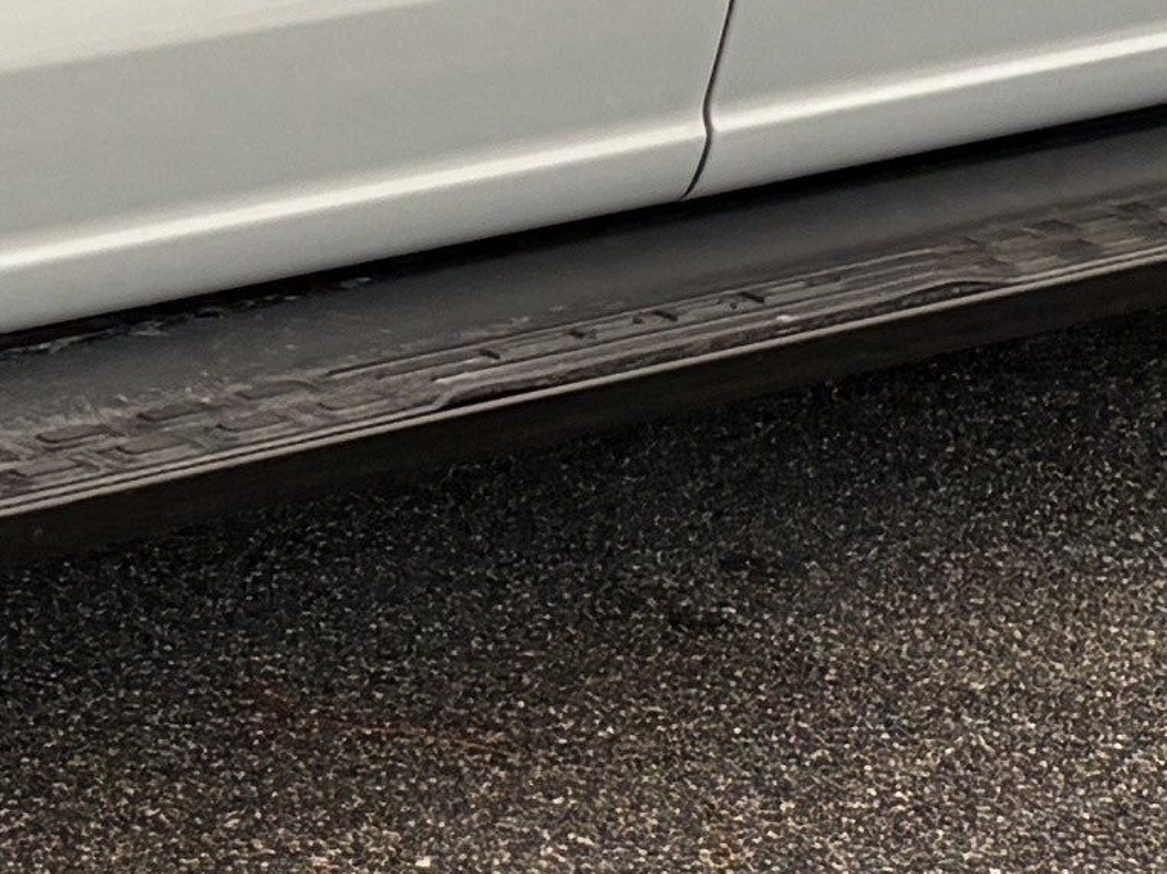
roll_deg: -1.9
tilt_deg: -11.2
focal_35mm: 195
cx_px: -257
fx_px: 6572
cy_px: 80
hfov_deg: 10.0
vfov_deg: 7.6
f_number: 1.6
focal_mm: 5.96
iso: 125
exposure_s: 1/85
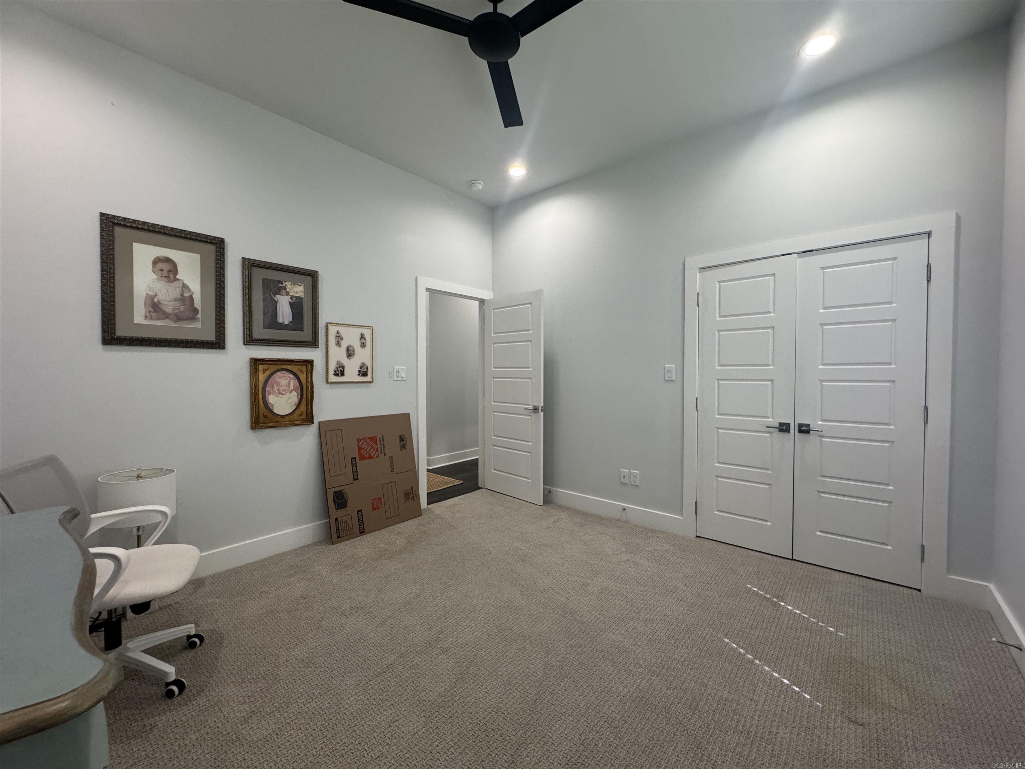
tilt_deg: -1.7
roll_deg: +0.8
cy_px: 384
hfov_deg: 102.1
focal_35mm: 14
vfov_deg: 85.7
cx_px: 512
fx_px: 415
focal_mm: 2.22
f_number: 2.2
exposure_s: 1/120
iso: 250
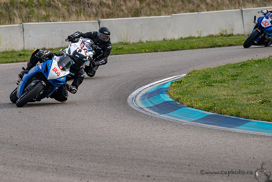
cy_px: 101
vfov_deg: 3.6
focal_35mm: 386
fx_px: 2914
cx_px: 85
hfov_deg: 5.3
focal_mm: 280
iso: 320
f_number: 5.6
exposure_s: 1/1250
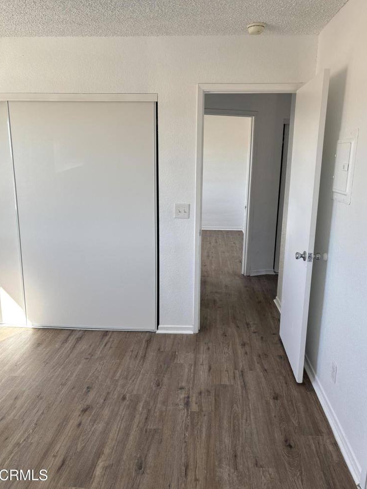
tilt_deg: -12.1
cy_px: 244
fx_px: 382
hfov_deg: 51.4
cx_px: 187
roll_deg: -2.8
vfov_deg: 65.3
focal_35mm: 27
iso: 40
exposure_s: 1/148
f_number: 1.6
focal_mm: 5.96
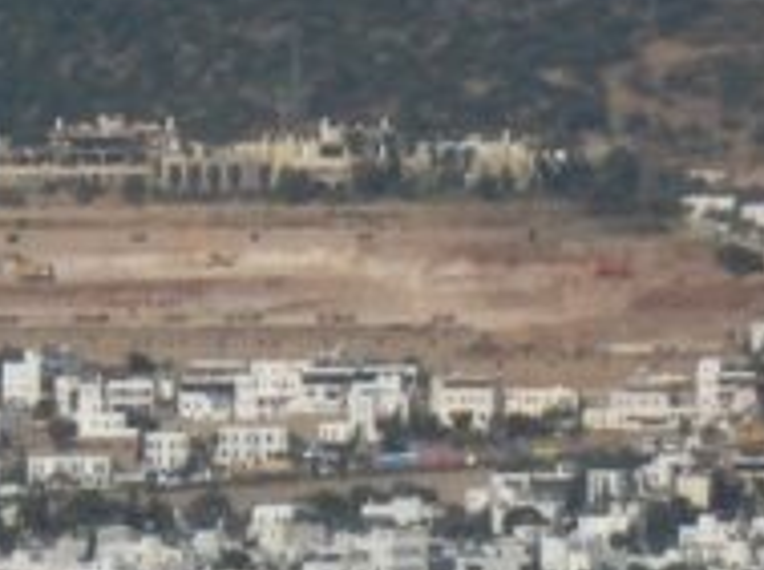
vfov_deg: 3.4
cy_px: 813
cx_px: 643
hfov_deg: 4.6
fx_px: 9516
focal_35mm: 432
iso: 100
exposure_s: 1/336
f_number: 8.4
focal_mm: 24
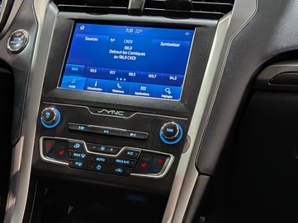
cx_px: 49
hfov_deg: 27.8
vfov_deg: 21.5
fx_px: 586
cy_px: 165
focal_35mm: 68
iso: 44
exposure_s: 1/24
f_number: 1.7
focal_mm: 4.53
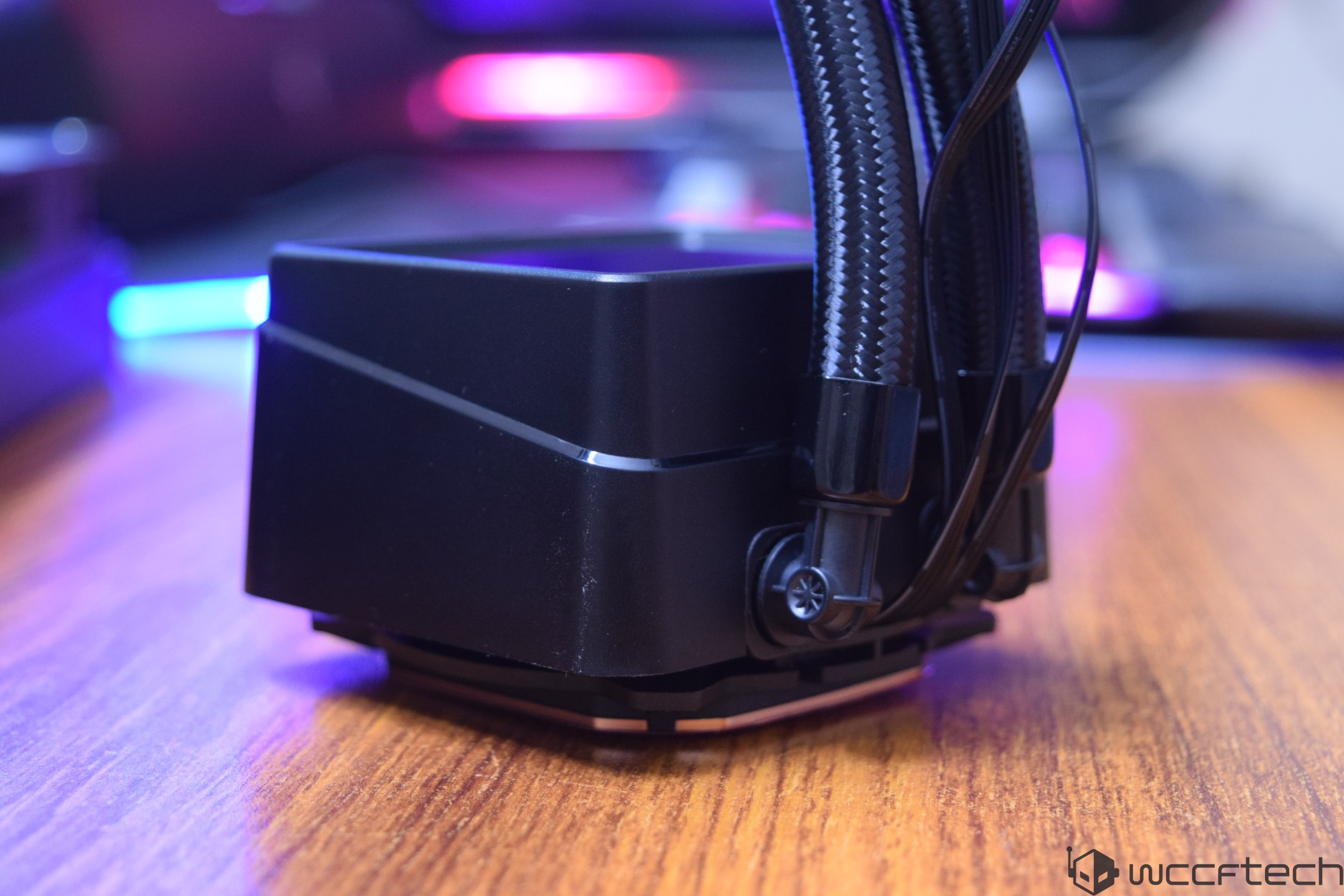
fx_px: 2688
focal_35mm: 72
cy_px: 448
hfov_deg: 28.1
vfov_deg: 18.9
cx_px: 672
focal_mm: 48
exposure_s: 1/8
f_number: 5.3
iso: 1600
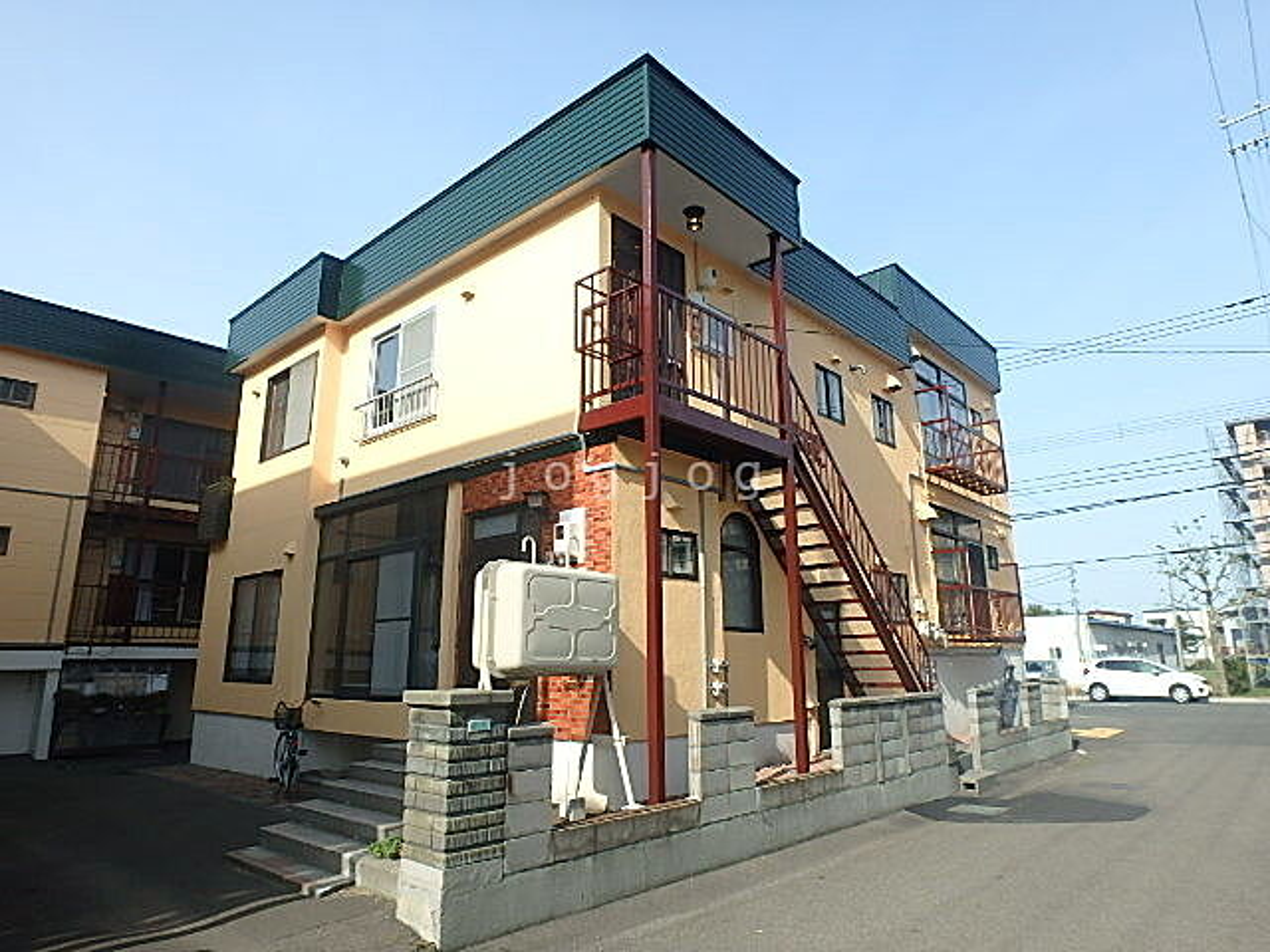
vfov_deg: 63.4
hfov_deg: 79.0
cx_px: 635
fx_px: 770
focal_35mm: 21
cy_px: 476
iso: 125
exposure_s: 1/800
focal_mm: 3.7
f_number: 3.5
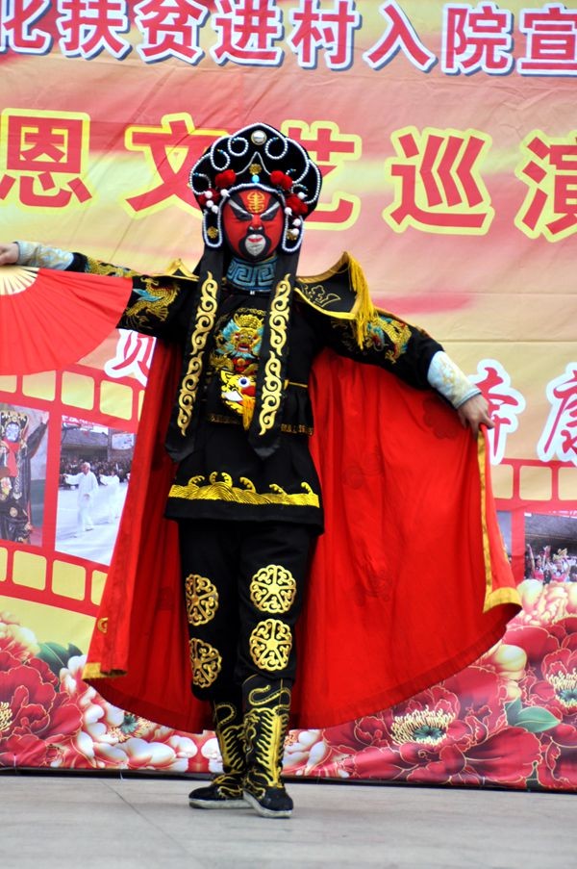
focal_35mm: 120
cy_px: 434
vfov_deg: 17.1
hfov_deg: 11.4
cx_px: 288
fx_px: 2891
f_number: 5.6
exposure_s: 1/320
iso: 200
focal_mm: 80
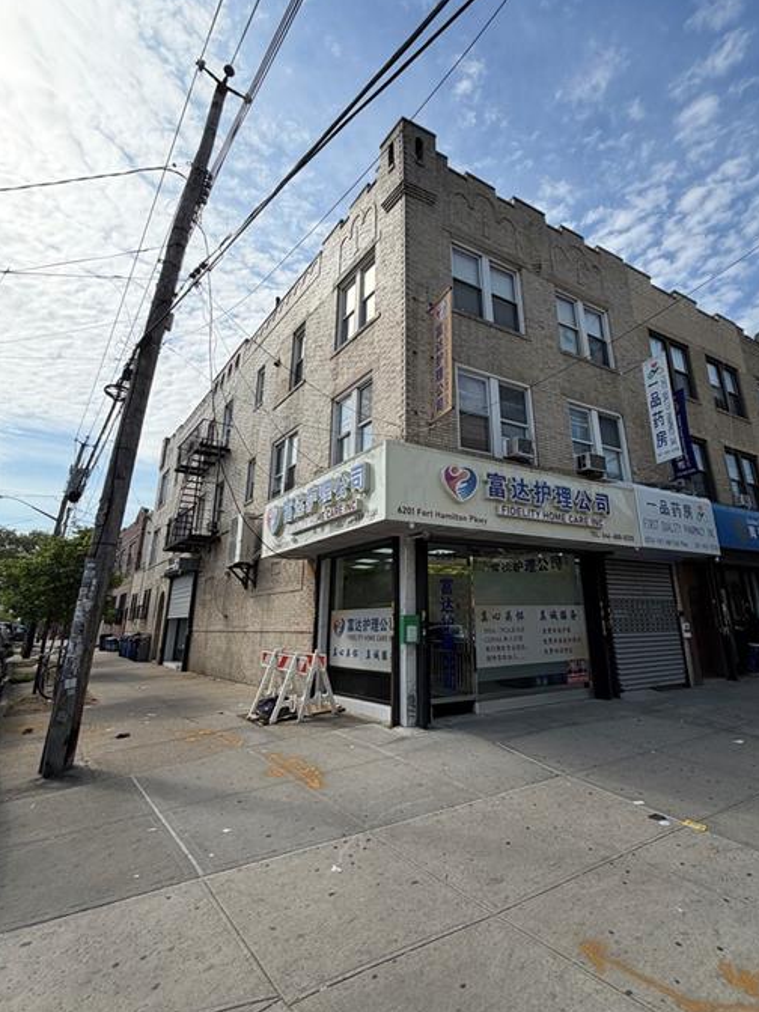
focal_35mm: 16
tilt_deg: +17.9
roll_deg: +0.1
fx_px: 468
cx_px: 428
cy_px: 488
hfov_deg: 77.7
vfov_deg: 94.5
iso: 32
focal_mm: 2.22
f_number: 2.2
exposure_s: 1/1211
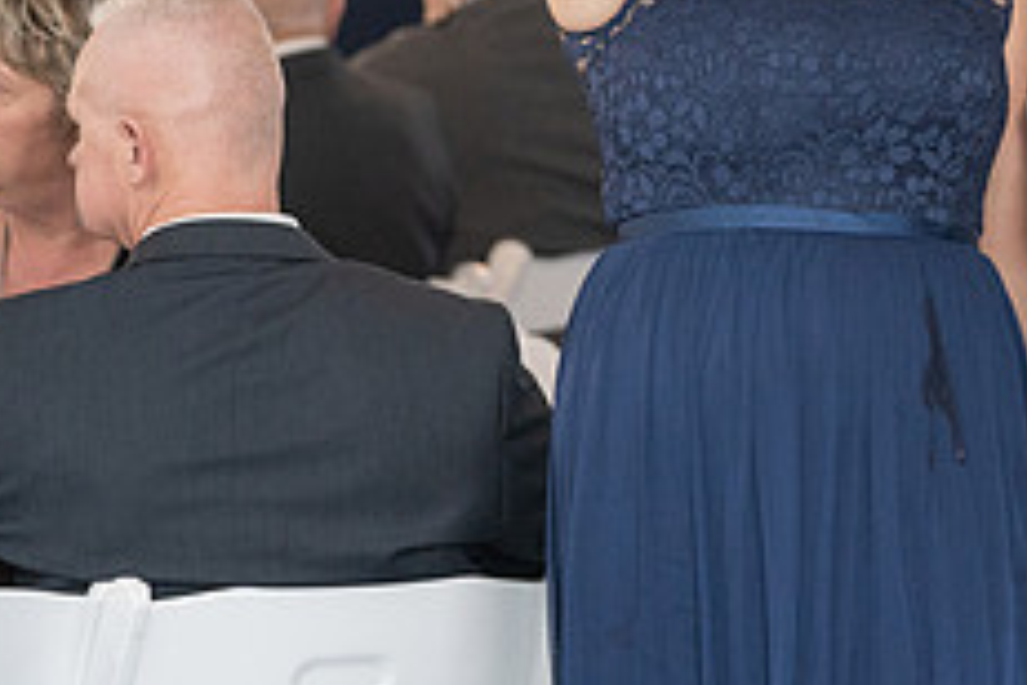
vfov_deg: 4.0
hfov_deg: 6.0
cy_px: -145
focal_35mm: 339
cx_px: 1327
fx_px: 9670
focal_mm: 107
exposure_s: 1/200
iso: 2000
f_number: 4
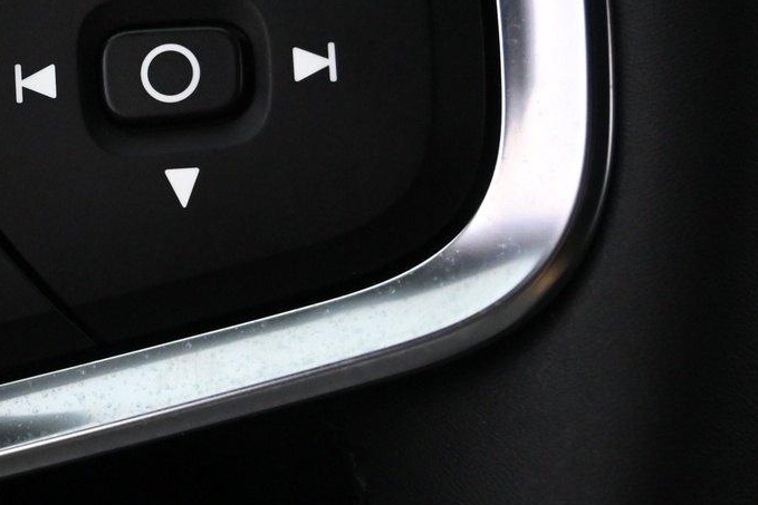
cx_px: 25
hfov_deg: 20.9
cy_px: 158
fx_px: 1996
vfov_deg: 14.4
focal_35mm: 95
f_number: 4.5
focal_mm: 26.5
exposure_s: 1/40
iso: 2500
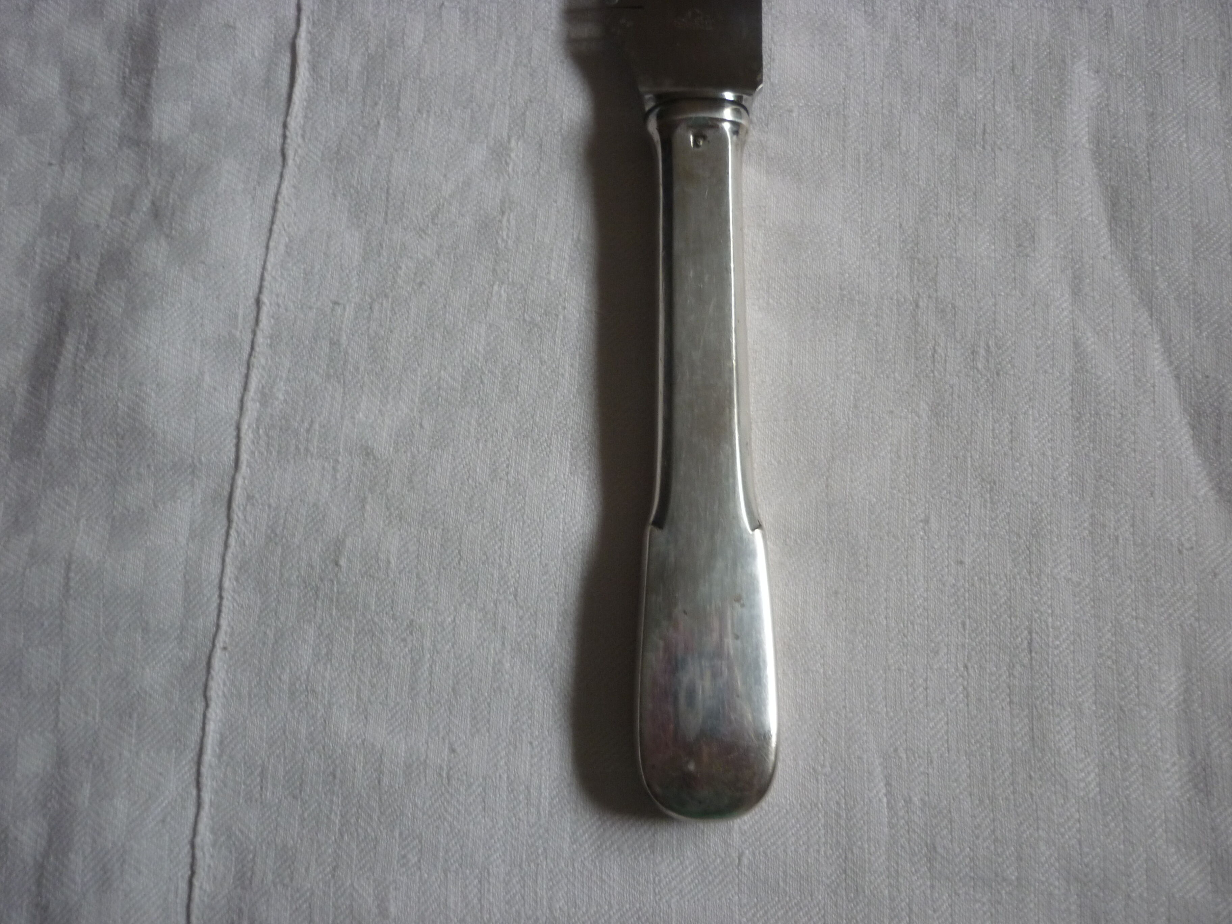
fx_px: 1174
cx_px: 616
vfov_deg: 42.9
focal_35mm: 33
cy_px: 462
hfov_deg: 55.4
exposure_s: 1/30
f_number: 2.8
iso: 160
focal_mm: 5.5
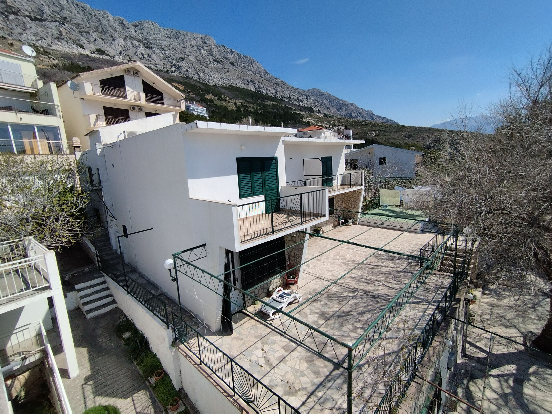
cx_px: 276
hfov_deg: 94.5
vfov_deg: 78.1
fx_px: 255
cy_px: 207
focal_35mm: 16
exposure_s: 1/2529
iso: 50
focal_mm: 1.65
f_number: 2.2
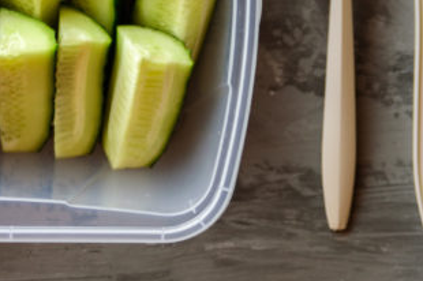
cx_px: 151
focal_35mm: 182
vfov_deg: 7.4
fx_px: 2136
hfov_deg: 11.3
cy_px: -145
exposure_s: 1/50
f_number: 4.2
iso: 200
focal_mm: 55
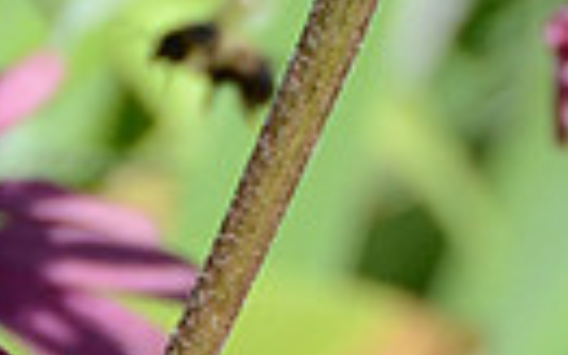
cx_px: 455
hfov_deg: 1.6
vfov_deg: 1.0
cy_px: -178
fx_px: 20860
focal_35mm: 1347
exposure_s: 1/3200
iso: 1250
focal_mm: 200
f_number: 7.1
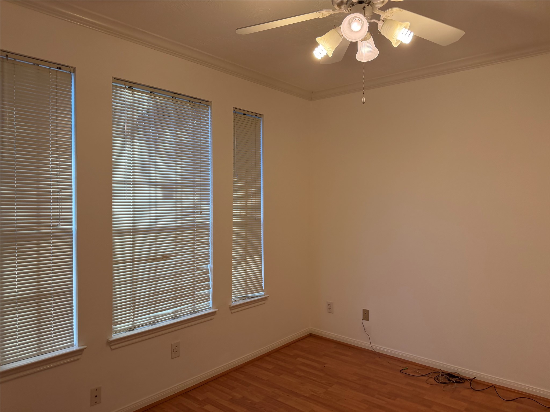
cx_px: 275
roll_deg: +0.1
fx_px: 381
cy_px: 206
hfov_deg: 71.6
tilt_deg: -1.6
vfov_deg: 56.8
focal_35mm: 24
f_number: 1.78
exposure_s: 1/150
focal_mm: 6.76
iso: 200
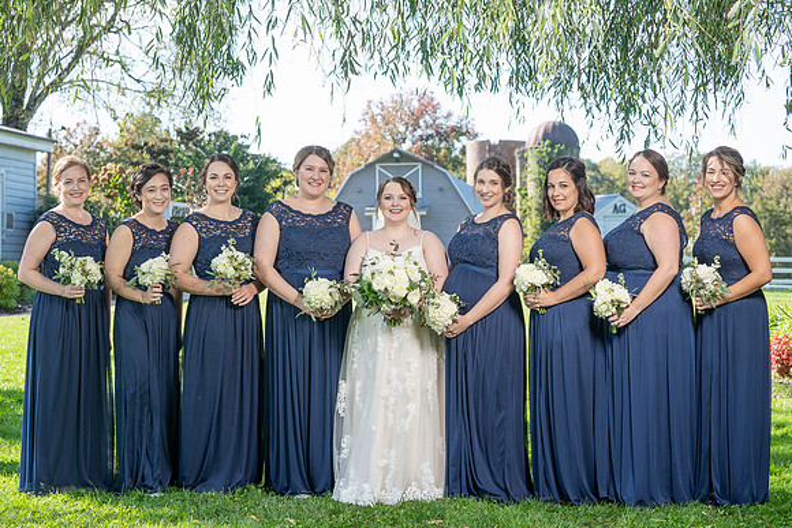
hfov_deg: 27.1
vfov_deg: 18.3
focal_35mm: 75
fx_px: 1641
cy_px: 252
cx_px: 378
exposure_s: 1/200
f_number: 5.6
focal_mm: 70
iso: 200
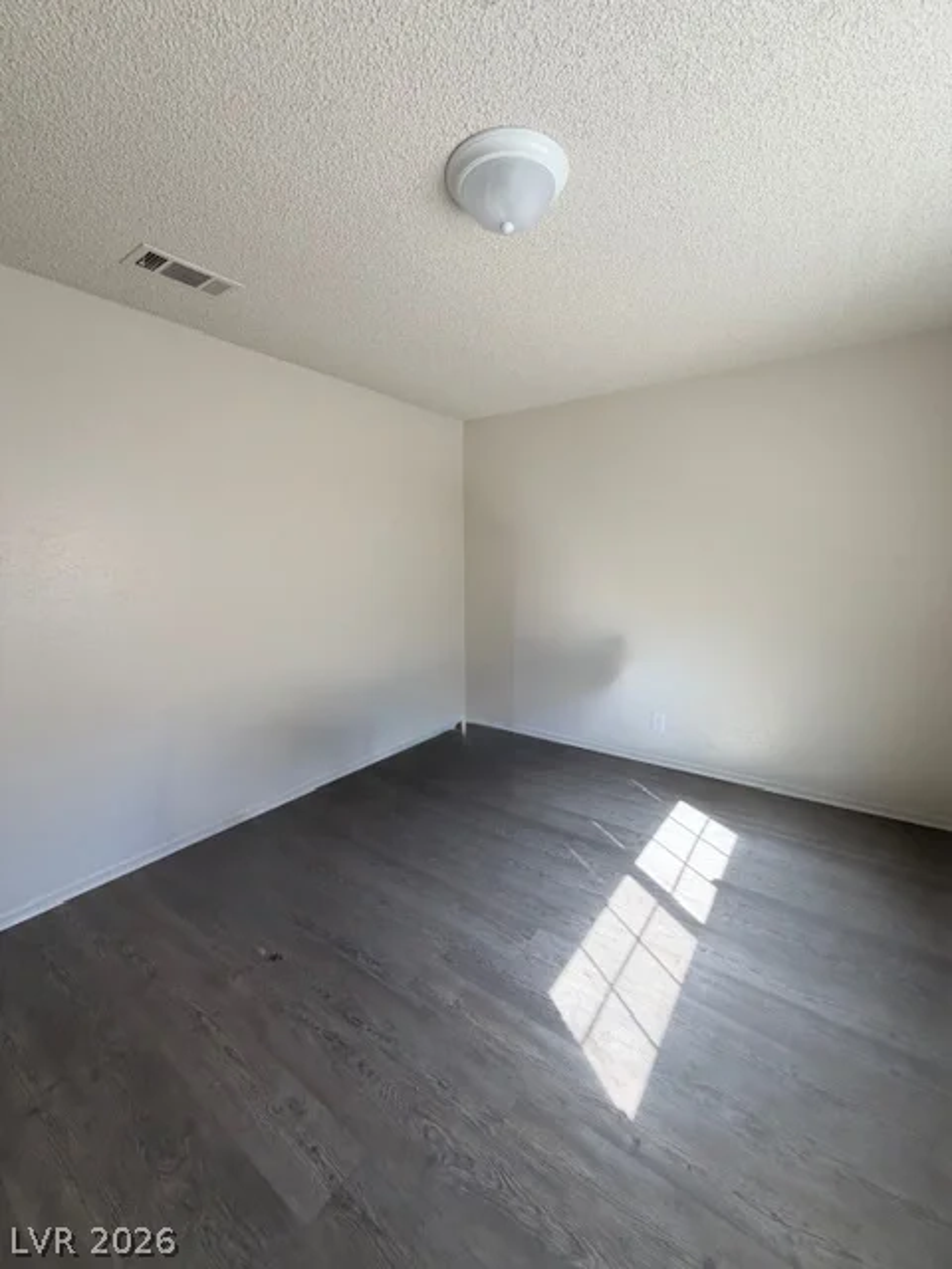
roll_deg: +0.3
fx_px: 513
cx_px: 476
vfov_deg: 102.1
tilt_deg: -6.3
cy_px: 634
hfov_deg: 85.7
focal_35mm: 14
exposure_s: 1/121
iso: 125
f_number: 2.2
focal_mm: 2.22
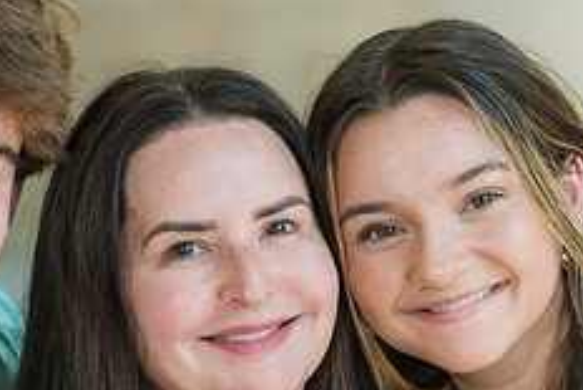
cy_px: 316
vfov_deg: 3.9
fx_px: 5671
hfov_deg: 5.9
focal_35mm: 350
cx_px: 226
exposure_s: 1/200
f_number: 4
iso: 320
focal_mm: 140
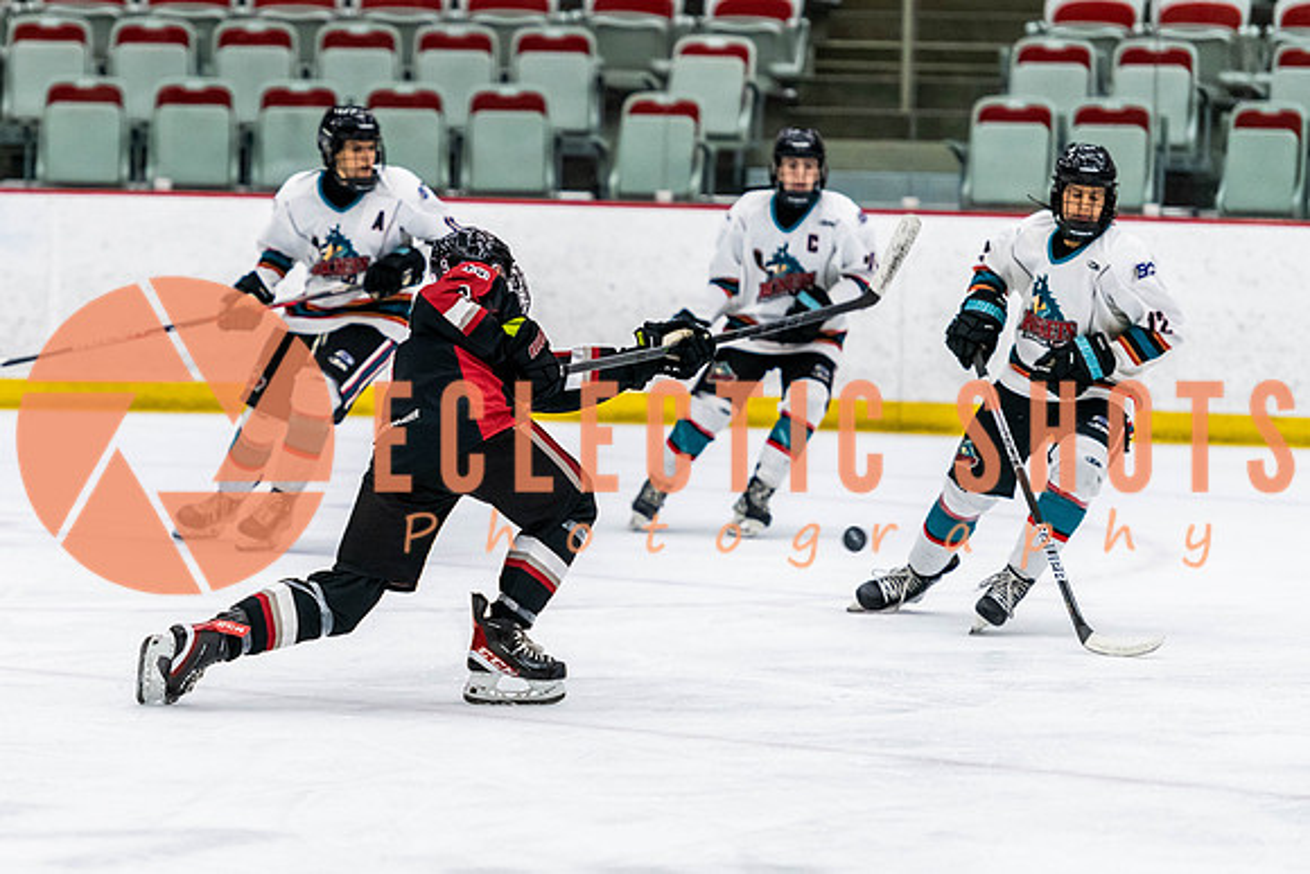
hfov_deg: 9.5
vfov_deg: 6.4
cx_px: 464
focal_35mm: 216
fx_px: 7868
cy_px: 426
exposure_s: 1/640
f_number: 2.8
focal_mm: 160
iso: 2500
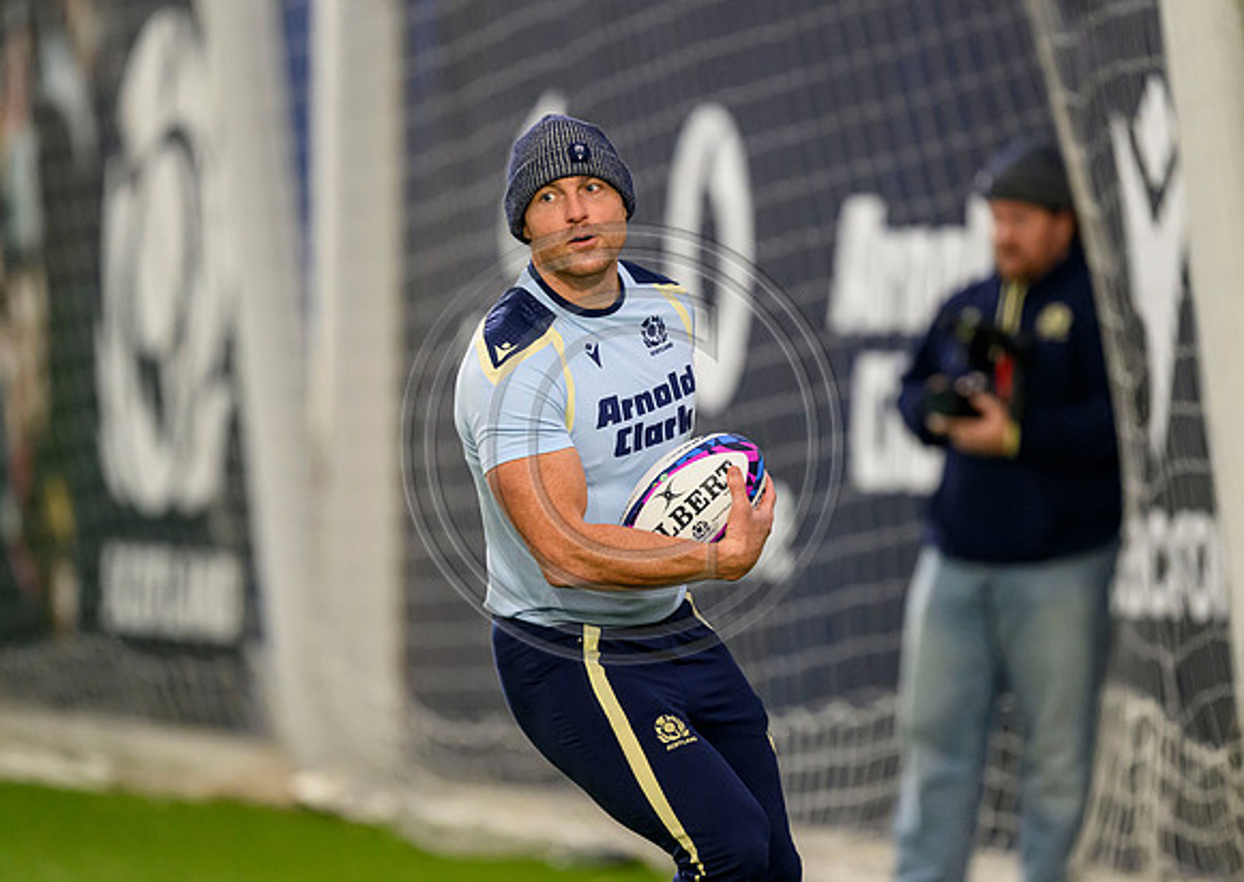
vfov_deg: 3.1
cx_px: 600
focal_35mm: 463
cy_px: 398
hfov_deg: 4.4
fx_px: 16305
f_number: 3.2
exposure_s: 1/1250
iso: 6400
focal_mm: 400
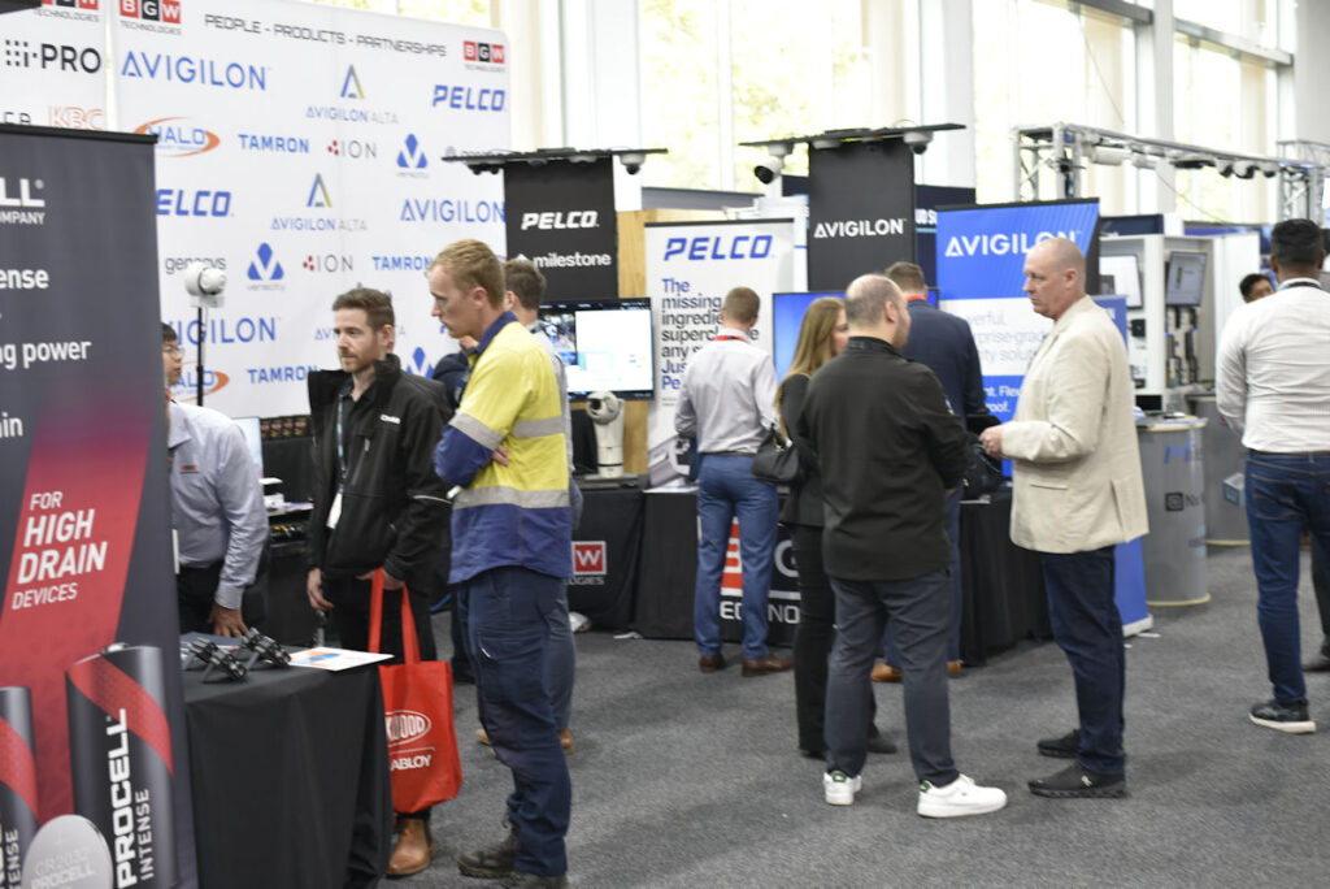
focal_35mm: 50
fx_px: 1848
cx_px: 665
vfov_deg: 27.0
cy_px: 444
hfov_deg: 39.6
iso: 800
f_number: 3.5
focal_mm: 50
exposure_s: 1/60
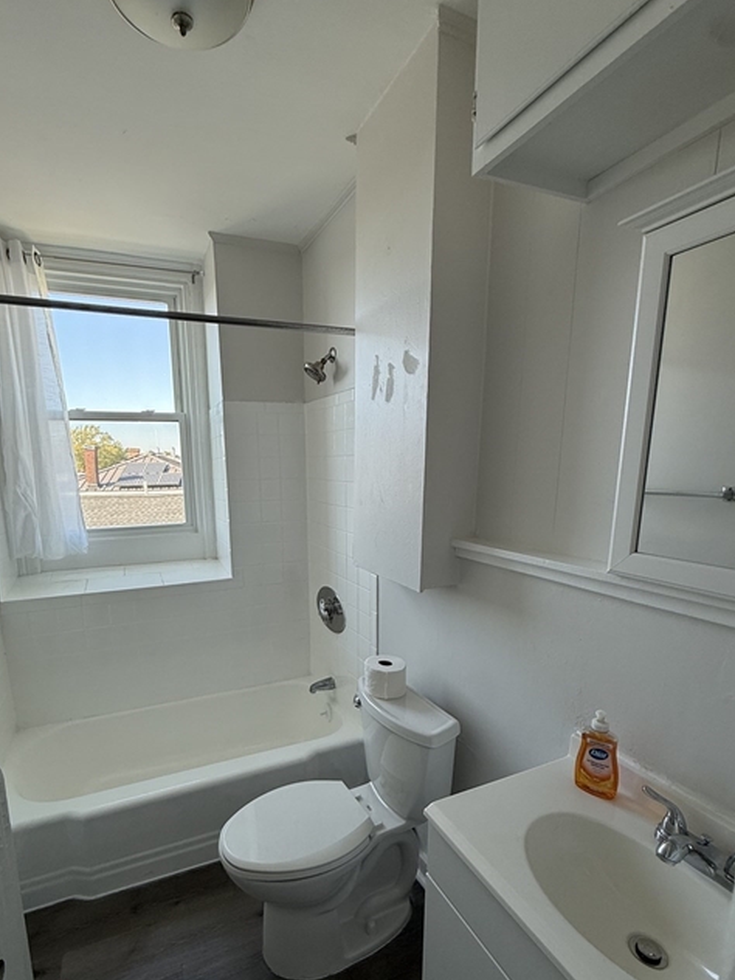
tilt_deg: -11.4
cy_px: 560
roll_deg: -0.1
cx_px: 316
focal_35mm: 17
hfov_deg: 74.3
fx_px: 481
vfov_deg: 90.4
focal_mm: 2.22
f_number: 2.2
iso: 100
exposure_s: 1/99
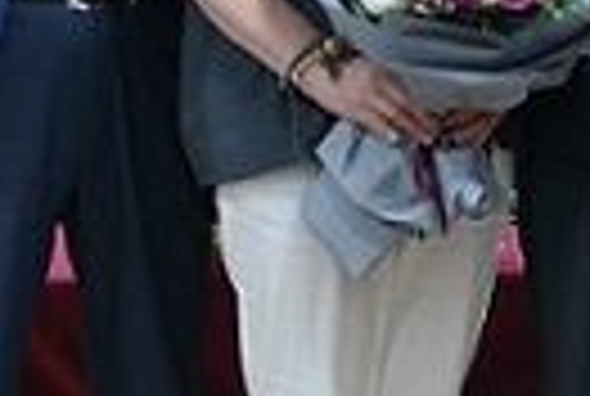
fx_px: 2628
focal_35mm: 160
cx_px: 671
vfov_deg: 8.5
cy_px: -130
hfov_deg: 12.6
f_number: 3.5
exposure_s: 1/40
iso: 800
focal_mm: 20
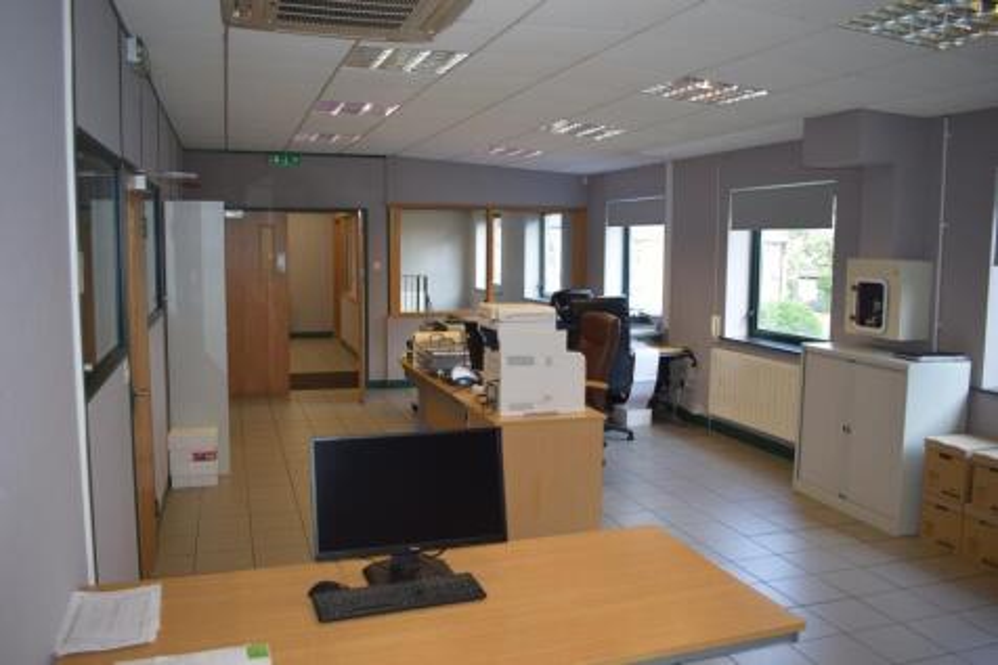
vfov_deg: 43.6
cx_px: 499
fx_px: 831
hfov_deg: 61.9
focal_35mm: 30
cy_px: 332
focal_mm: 20
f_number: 3.8
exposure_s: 1/100
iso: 400
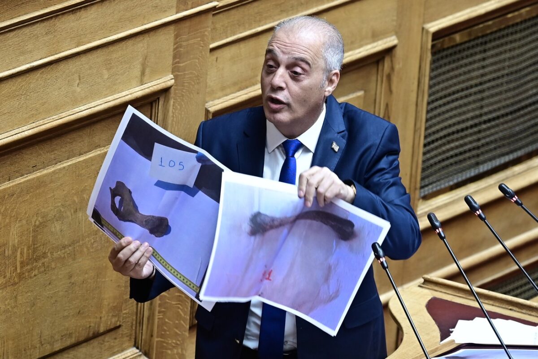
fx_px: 4483
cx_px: 269
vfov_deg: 4.6
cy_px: 180
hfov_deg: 6.9
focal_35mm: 300
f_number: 4.5
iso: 800
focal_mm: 200
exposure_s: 1/125
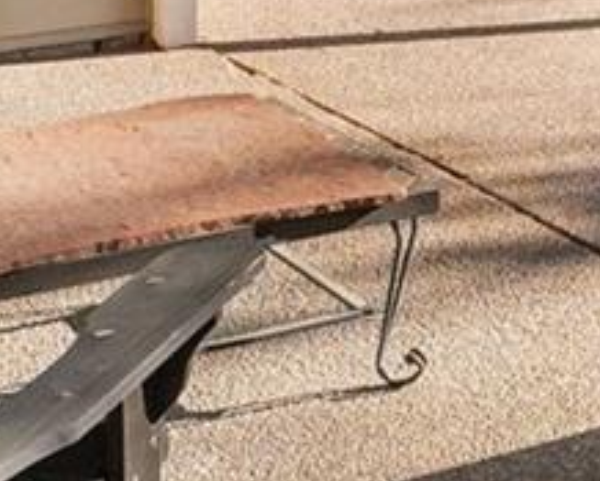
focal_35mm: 113
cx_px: 1357
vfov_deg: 12.3
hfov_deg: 13.4
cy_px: -426
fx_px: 2017
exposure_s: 1/125
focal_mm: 11
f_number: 8
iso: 100
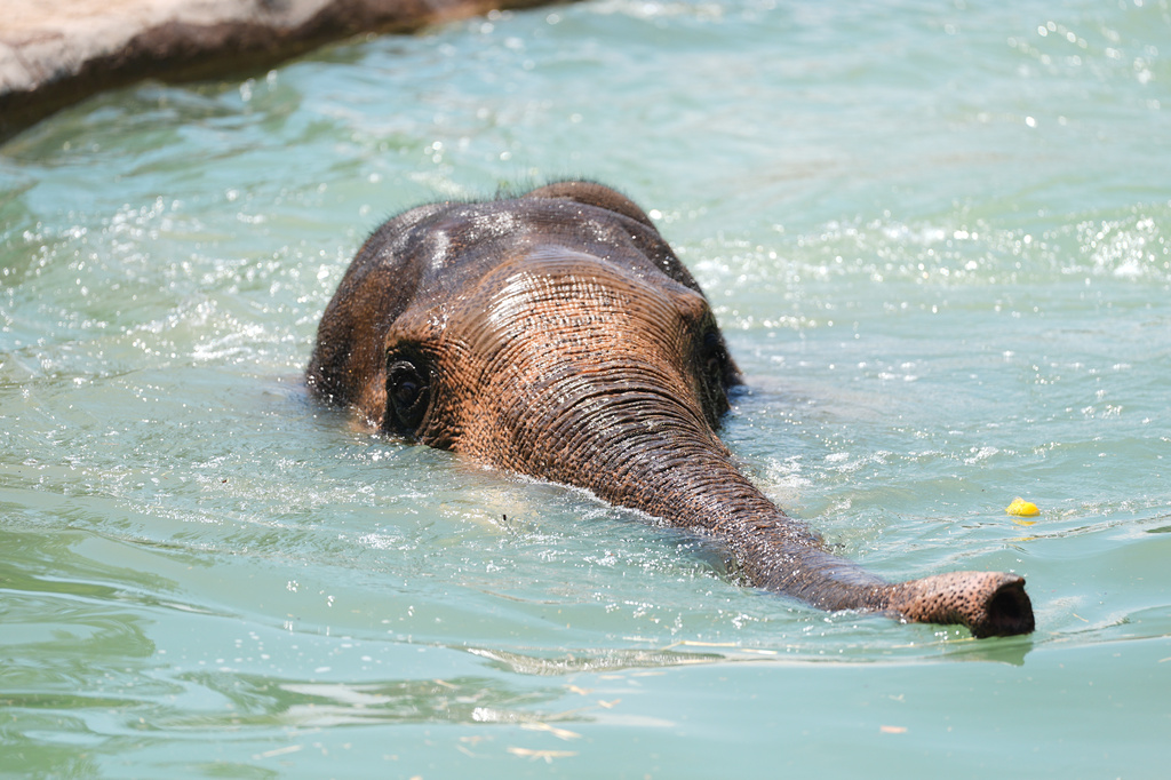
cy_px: 390
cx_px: 586
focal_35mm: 200
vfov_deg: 6.9
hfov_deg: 10.3
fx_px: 6503
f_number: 2.8
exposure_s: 1/3200
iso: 200
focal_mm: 200
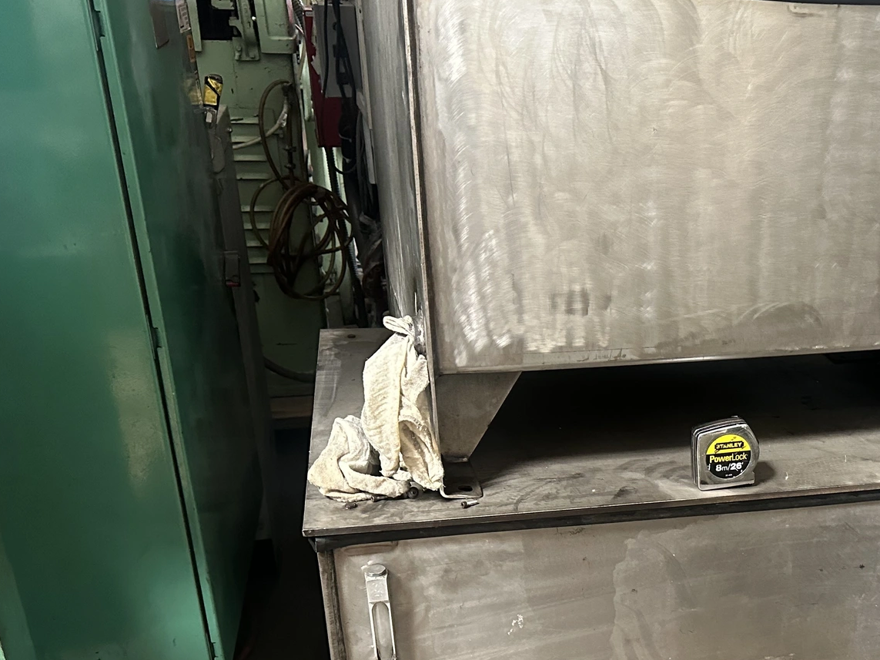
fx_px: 1068
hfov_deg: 42.6
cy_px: 515
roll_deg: -3.4
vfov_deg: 33.5
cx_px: 715
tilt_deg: -27.2
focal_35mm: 42
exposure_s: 1/60
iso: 640
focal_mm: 6.86
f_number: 1.78
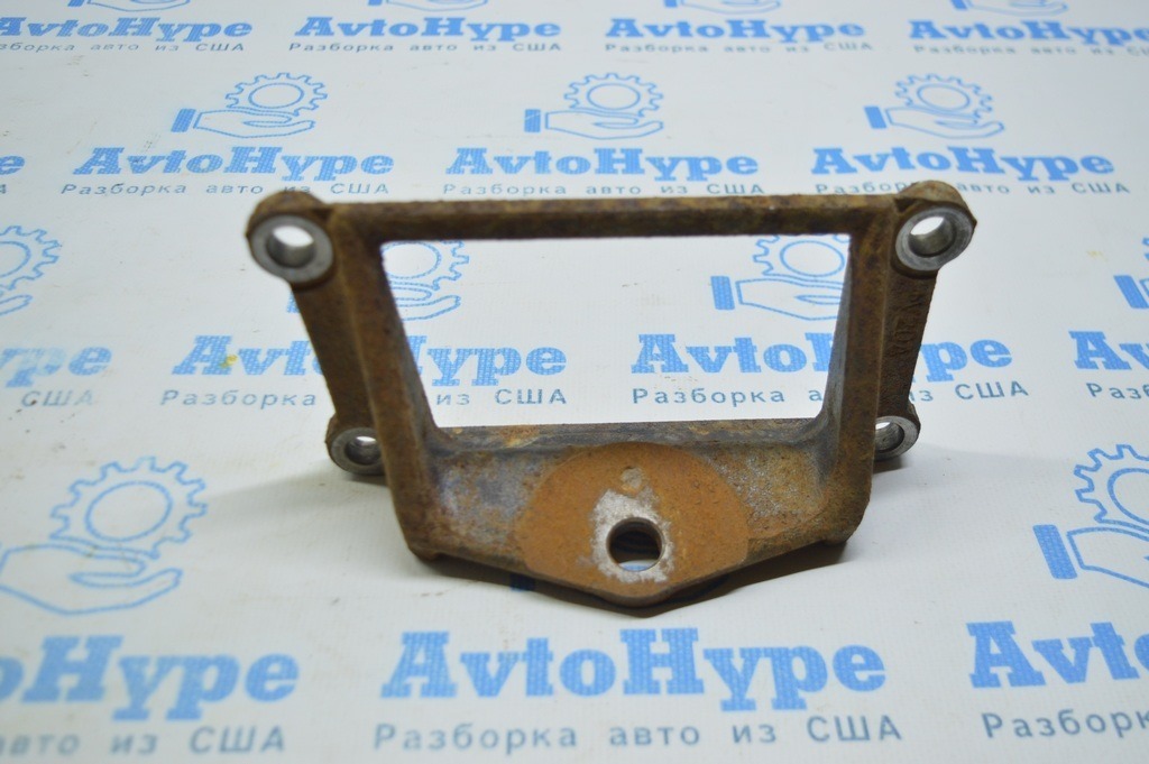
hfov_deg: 51.3
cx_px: 574
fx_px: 1196
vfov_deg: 35.4
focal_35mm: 38
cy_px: 382
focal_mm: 25
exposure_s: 1/60
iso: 400
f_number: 4
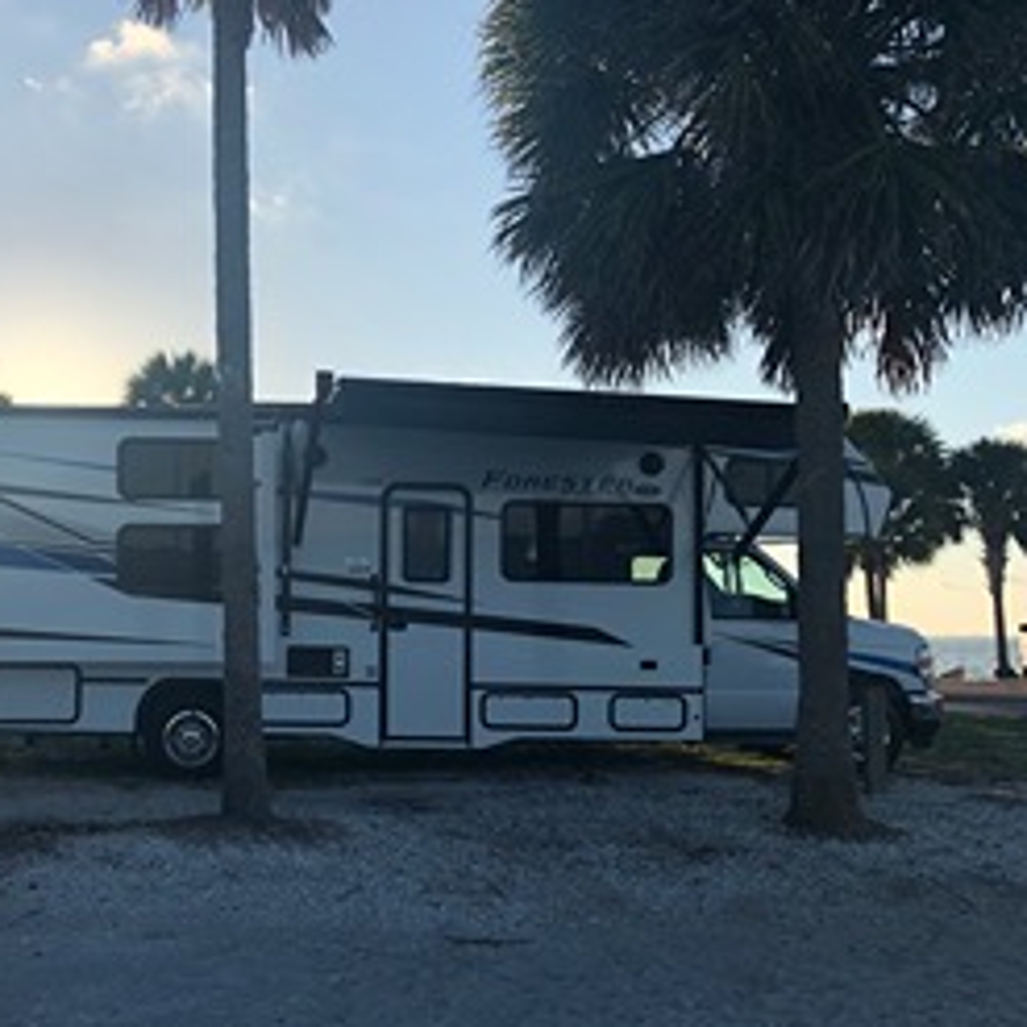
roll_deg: -0.2
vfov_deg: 41.8
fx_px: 1343
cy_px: 549
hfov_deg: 40.2
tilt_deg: +4.8
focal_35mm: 40
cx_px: 212
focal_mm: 3.99
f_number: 1.8
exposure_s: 1/1919
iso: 20
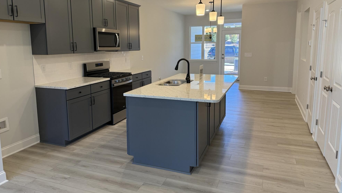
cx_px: 167
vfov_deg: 42.7
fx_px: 245
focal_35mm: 27
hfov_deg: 69.8
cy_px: 77
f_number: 1.78
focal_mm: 6.76
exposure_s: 1/152
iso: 160
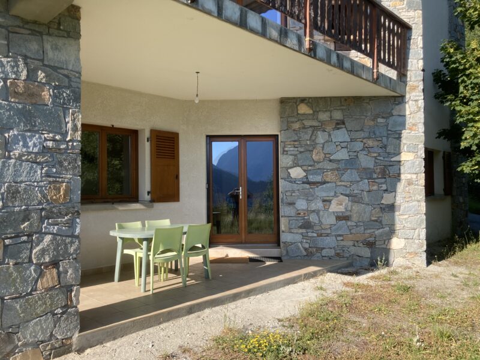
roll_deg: +0.0
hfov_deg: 63.4
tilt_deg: +1.1
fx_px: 388
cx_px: 240
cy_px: 180
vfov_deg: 49.7
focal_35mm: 28
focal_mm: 3.99
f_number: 1.8
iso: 20
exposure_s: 1/558
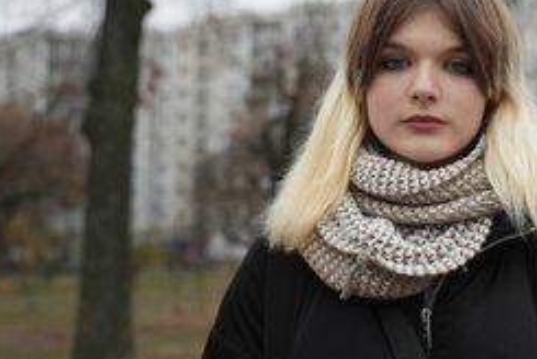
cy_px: 141
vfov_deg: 21.9
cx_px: 416
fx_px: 926
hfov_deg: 31.6
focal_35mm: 62
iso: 1600
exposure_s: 1/500
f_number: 3.2
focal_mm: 38
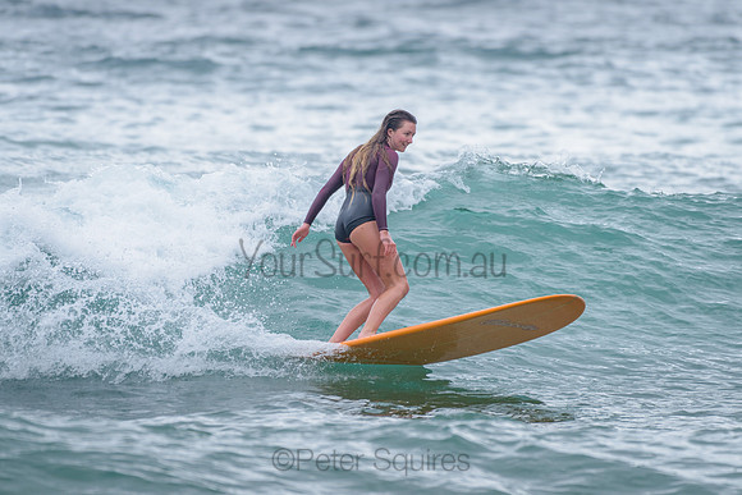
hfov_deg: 3.4
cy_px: 229
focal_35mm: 613
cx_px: 391
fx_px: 12642
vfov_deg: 2.2
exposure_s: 1/1250
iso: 360
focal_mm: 500
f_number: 5.6
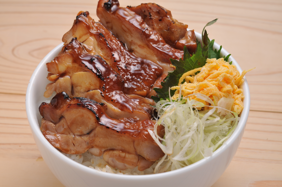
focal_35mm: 90
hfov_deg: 22.6
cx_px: 141
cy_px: 94
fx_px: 704
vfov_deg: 15.2
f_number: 9
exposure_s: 1/200
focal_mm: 60
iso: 200
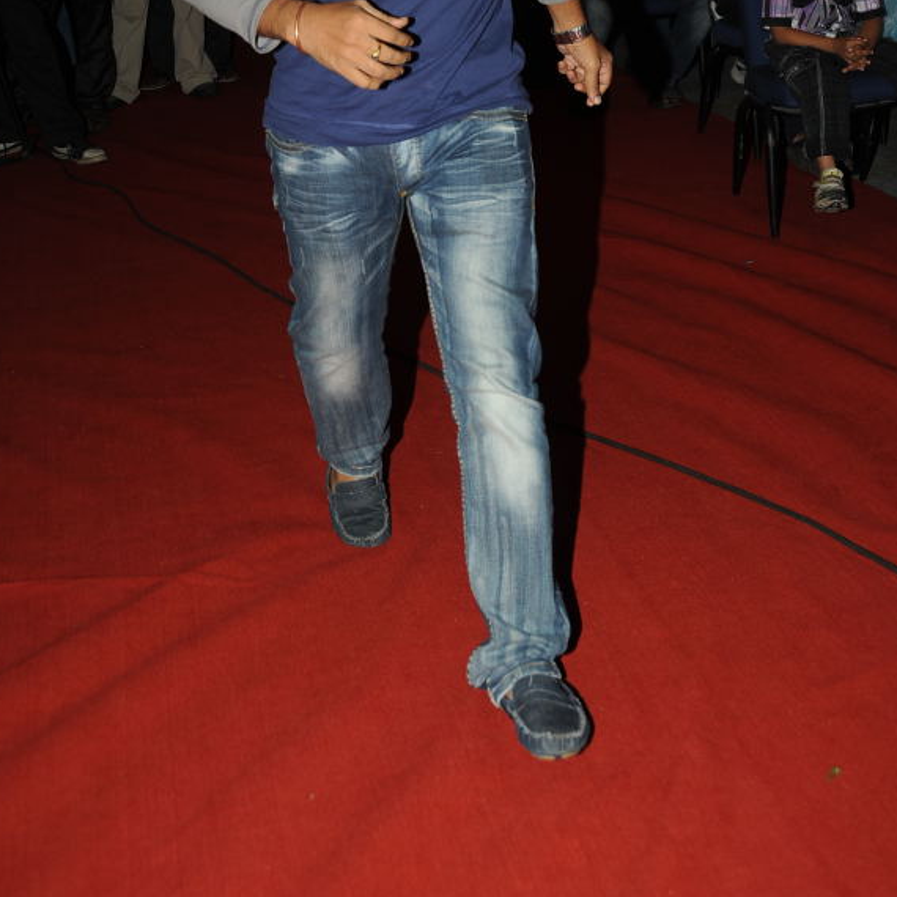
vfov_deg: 27.5
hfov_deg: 28.2
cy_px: 159
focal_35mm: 61
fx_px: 1788
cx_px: 462
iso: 320
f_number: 7.1
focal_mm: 40
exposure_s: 1/125
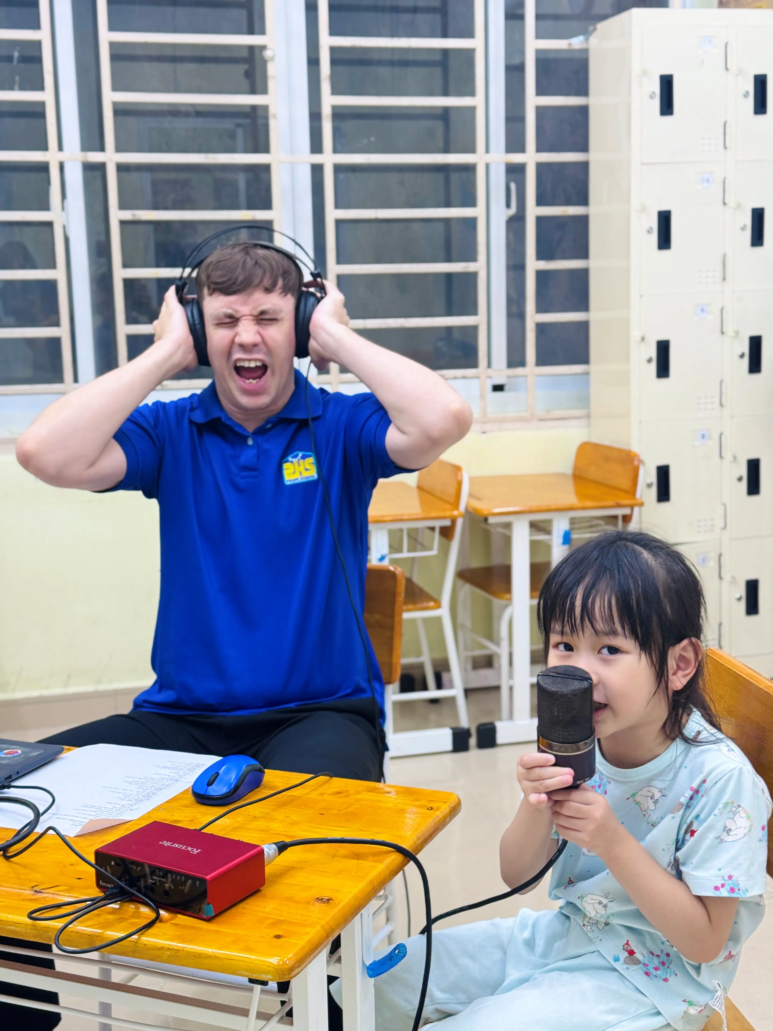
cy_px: 516
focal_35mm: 48
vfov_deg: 39.7
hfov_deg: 30.3
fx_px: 1429
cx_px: 386
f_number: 1.78
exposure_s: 1/50
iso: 125
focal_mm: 6.76
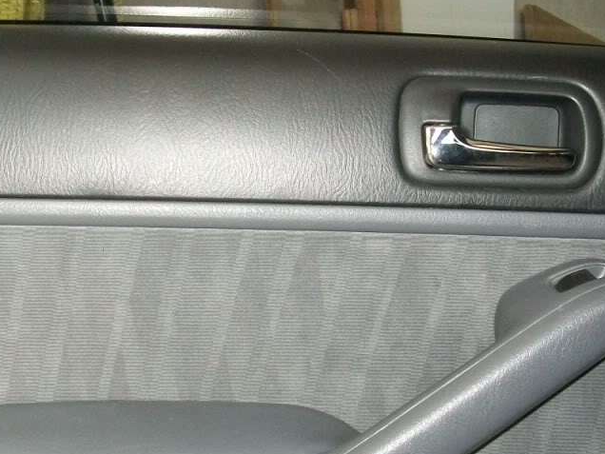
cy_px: 301
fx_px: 1014
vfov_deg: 25.1
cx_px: 251
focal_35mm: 58
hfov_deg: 33.2
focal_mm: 6
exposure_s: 1/60
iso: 160
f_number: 2.7
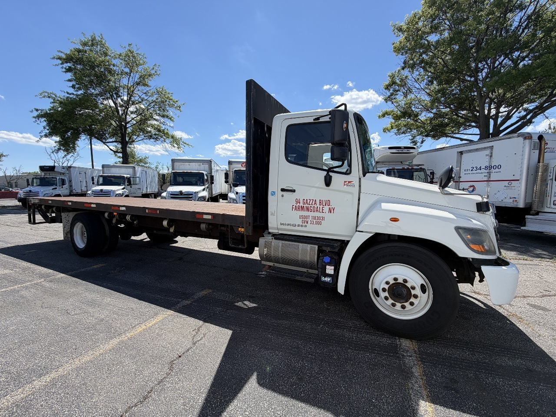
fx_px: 225
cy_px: 208
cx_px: 278
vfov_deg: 85.7
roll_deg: -0.2
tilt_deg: -3.4
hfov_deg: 102.1
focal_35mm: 14
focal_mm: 2.22
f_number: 2.2
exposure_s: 1/770
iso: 20
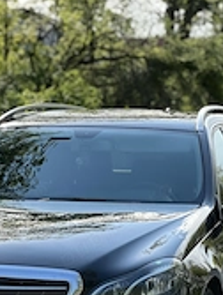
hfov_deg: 8.1
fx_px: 1574
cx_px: 53
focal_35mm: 184
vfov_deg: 10.7
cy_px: 254
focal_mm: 9
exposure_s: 1/160
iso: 25
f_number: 2.8
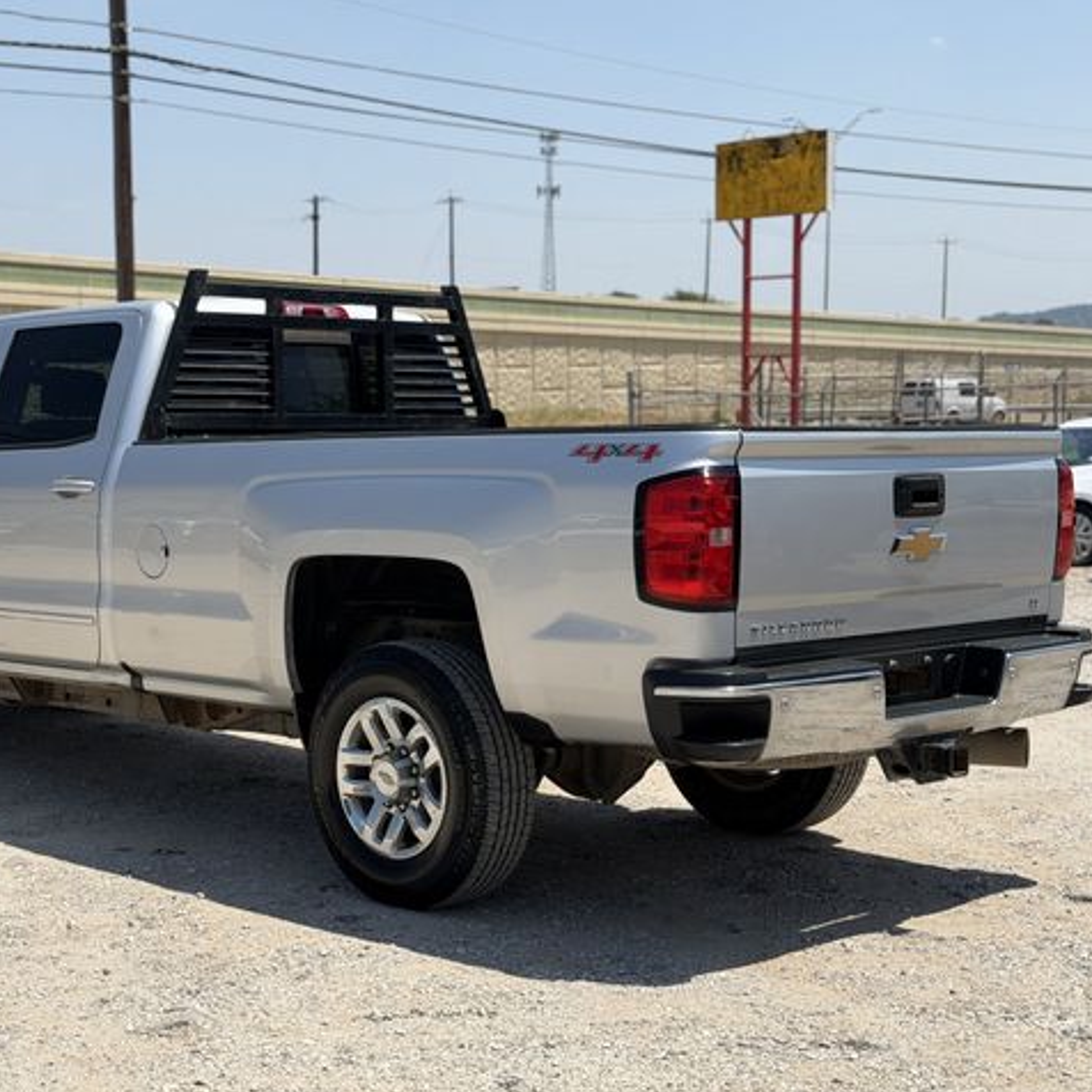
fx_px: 2034
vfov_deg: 30.0
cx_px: 379
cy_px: 548
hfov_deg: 29.9
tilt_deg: -5.6
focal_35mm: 57
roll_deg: +0.1
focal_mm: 6.76
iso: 80
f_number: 1.78
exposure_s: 1/7143
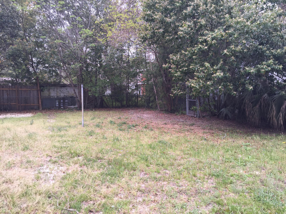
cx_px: 143
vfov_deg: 48.2
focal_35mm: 29
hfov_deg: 61.7
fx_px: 240
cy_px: 107
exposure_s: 1/465
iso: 32
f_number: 2.2
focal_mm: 4.15
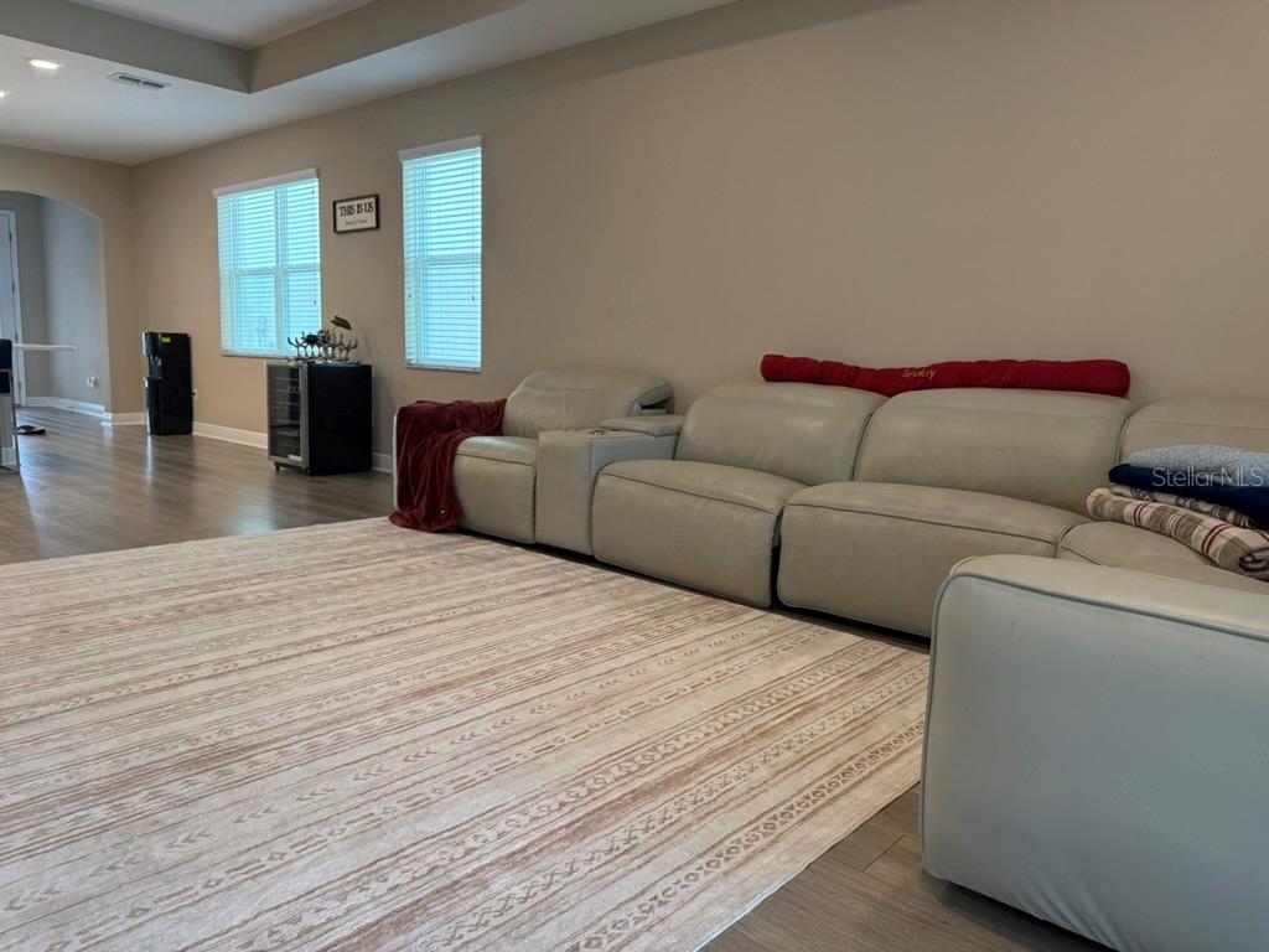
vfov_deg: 56.8
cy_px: 476
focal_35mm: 24
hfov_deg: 71.6
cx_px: 634
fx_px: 880
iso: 250
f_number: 1.78
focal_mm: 6.76
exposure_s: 1/120
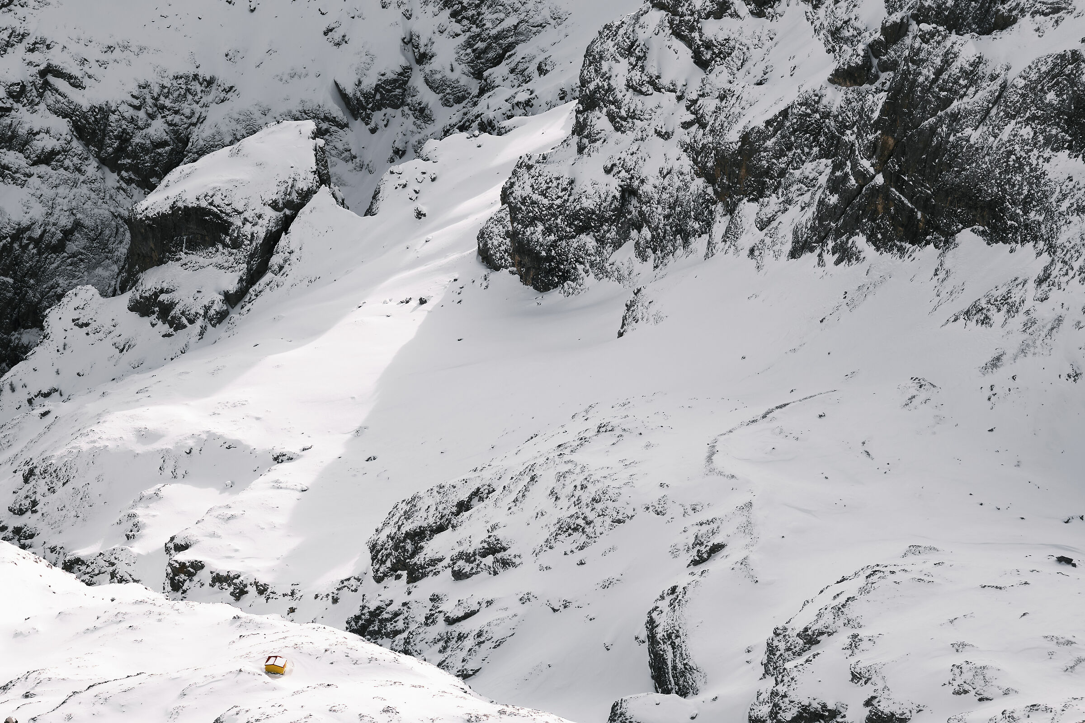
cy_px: 362
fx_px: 3164
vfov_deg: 13.0
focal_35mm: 105
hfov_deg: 19.5
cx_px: 542
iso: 160
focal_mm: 69.8
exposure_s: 1/500
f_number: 8
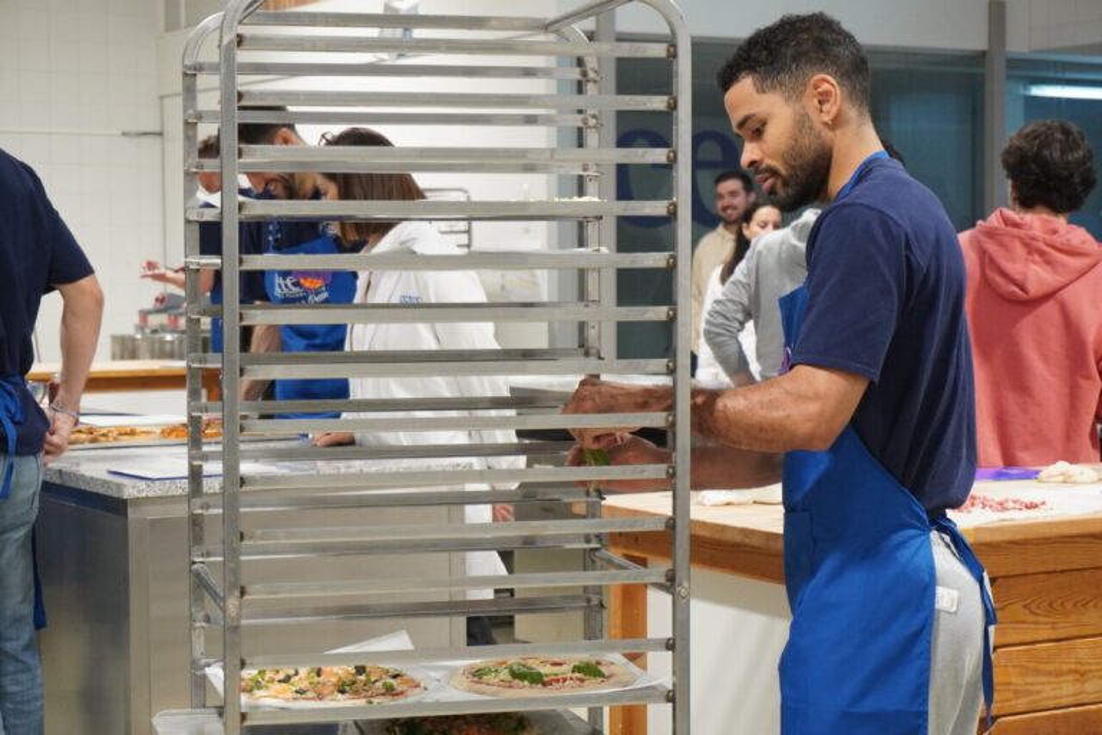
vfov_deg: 18.2
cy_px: 368
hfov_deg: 27.0
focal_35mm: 75
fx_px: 2296
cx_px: 551
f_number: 5.6
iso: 2500
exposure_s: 1/160
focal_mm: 50
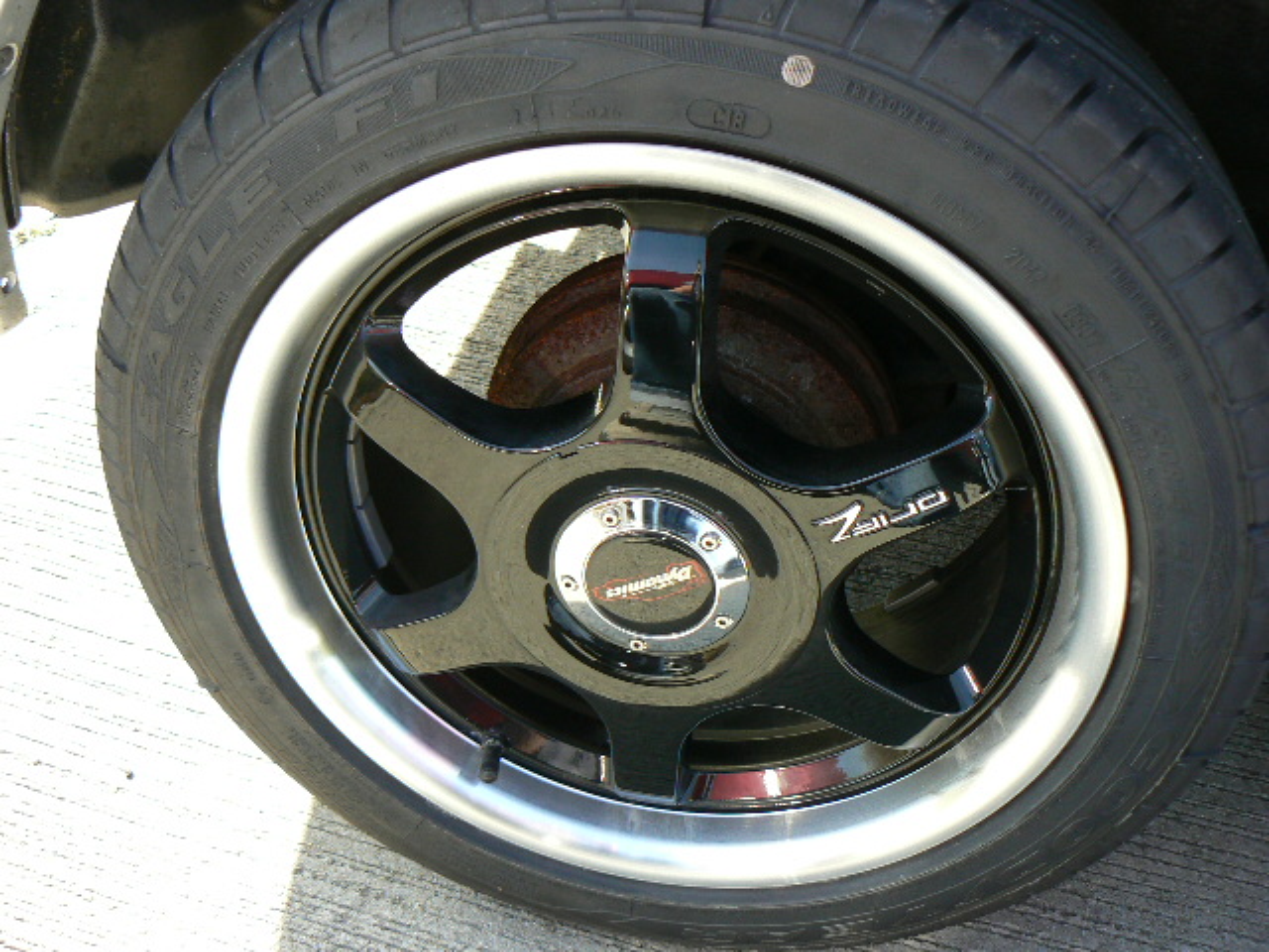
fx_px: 1320
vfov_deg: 39.7
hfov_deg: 51.4
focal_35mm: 36
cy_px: 476
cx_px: 634
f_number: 4
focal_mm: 6
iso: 80
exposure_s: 1/100
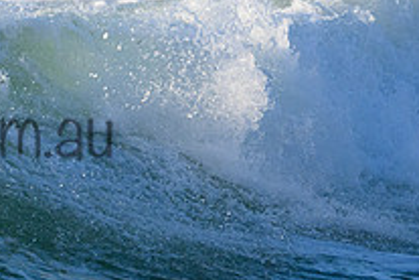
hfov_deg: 1.7
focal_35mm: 1234
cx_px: -101
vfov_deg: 1.1
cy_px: 111
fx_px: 14361
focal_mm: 440
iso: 2500
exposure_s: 1/2000
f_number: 11
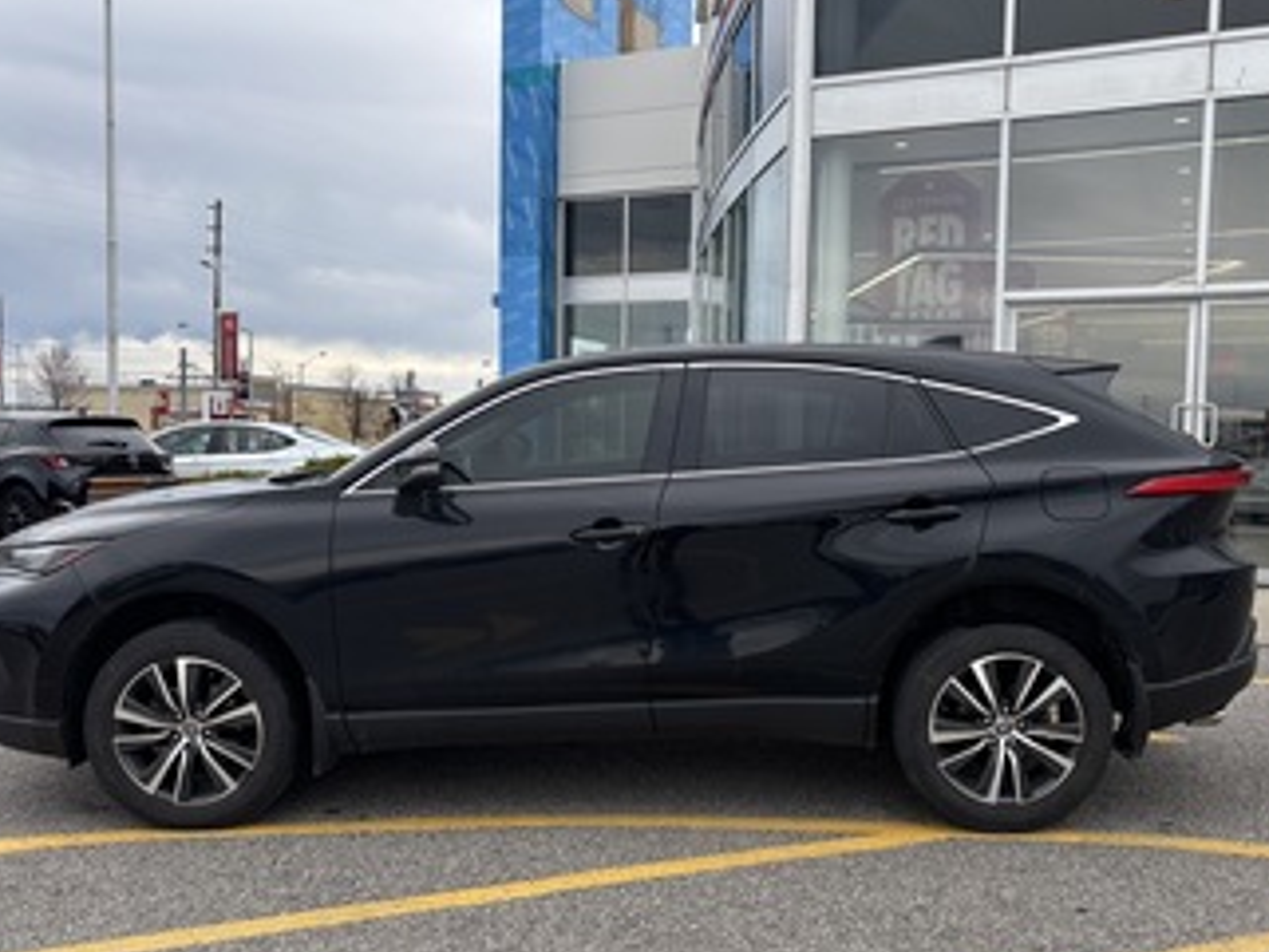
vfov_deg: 41.8
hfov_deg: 53.9
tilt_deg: -7.9
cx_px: 640
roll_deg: -1.9
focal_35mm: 34
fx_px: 1247
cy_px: 531
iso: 50
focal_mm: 5.96
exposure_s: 1/872
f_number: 1.6
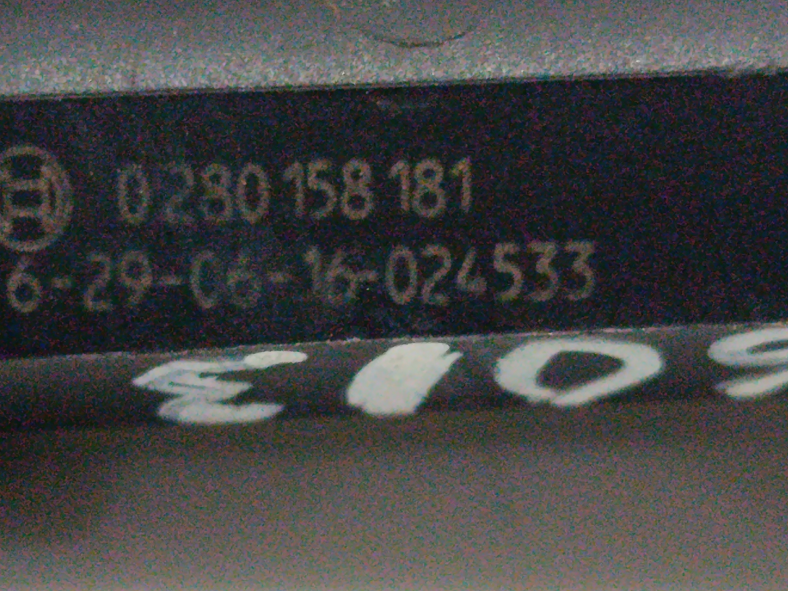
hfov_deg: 13.7
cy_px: 336
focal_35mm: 144
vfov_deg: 10.3
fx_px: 3278
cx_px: 352
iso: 1120
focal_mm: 5.24
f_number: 1.7
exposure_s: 1/50
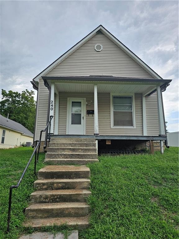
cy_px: 120
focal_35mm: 23
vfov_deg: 73.9
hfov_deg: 58.9
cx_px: 90
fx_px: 159
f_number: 1.7
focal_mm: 6.3
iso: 16
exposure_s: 1/251
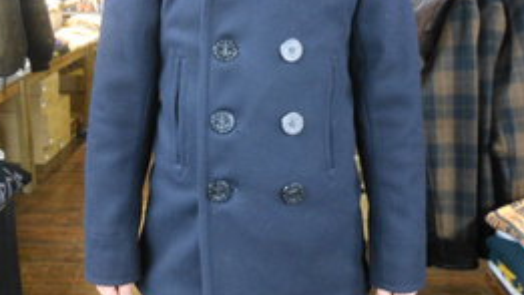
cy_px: 95
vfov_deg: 28.8
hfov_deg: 49.2
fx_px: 570
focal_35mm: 41
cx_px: 223
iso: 400
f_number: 3.7
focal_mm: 5
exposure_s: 1/3
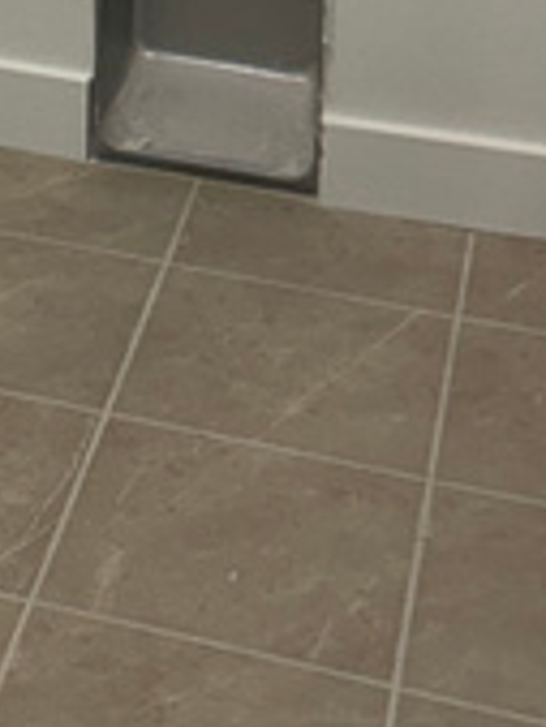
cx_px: -249
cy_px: -542
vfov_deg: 14.8
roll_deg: -0.3
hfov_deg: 12.0
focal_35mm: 118
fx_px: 2479
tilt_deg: -10.3
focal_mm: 5.7
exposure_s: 1/120
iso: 64
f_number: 1.5
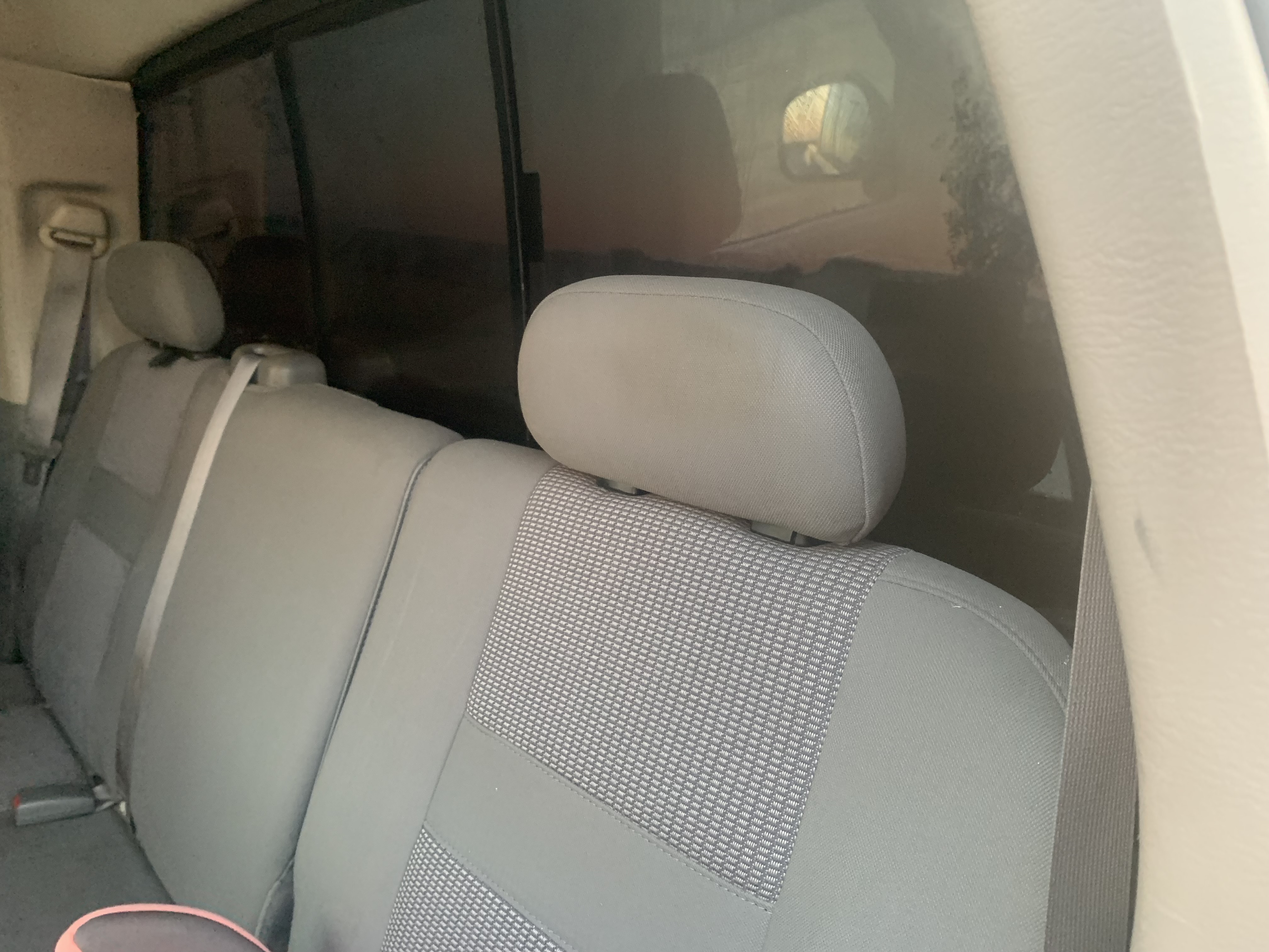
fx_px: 953
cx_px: 634
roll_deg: -5.1
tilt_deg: -12.8
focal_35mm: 26
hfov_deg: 67.3
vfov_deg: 53.1
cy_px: 476
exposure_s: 1/45
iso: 400
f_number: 1.8
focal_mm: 4.25
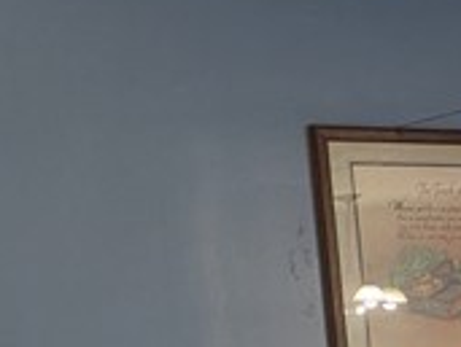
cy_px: 608
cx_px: 1090
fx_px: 1908
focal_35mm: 143
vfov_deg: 9.9
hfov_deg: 11.5
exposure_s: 1/120
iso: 450
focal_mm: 6.81
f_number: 1.85
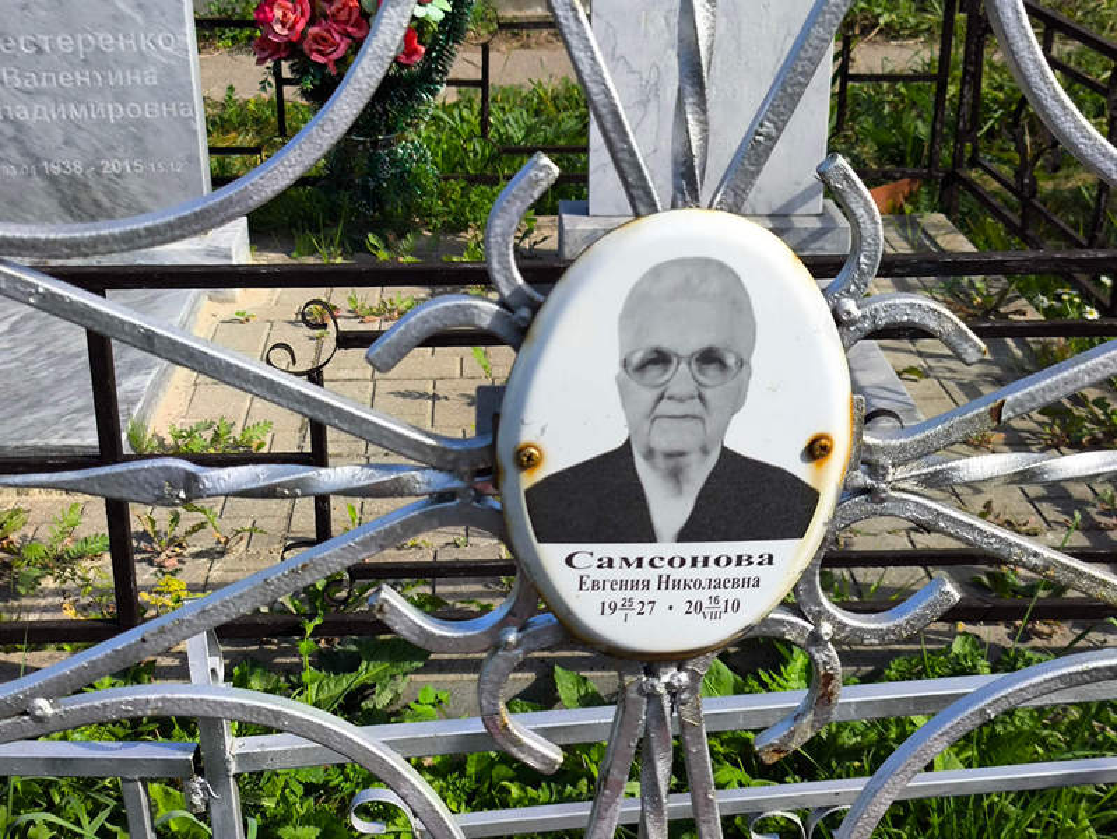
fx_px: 1614
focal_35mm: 50
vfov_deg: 29.1
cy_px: 420
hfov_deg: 38.2
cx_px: 558
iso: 50
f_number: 1.7
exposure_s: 1/954
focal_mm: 4.71
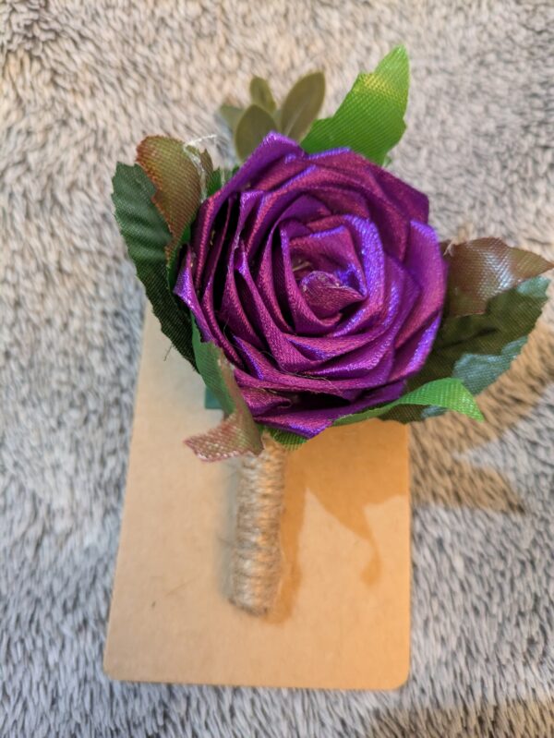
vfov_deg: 69.4
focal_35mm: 25
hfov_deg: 54.9
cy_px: 369
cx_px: 277
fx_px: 533
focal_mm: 5.43
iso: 1632
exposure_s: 1/25
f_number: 1.89
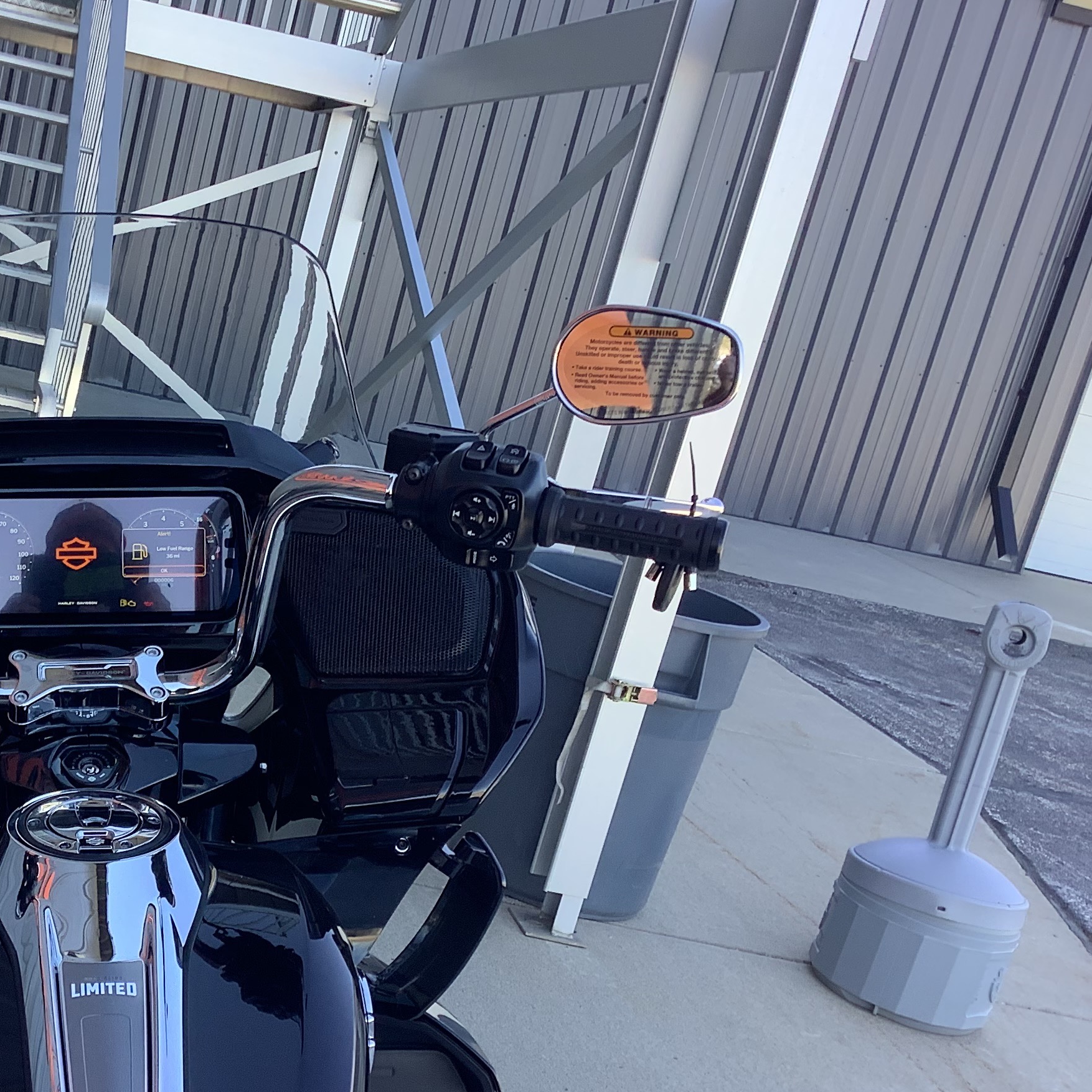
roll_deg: -13.0
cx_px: 78
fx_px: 1820
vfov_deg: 33.3
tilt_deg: -13.9
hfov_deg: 31.6
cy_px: 662
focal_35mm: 51
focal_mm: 3.3
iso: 25
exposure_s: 1/100
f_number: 2.4
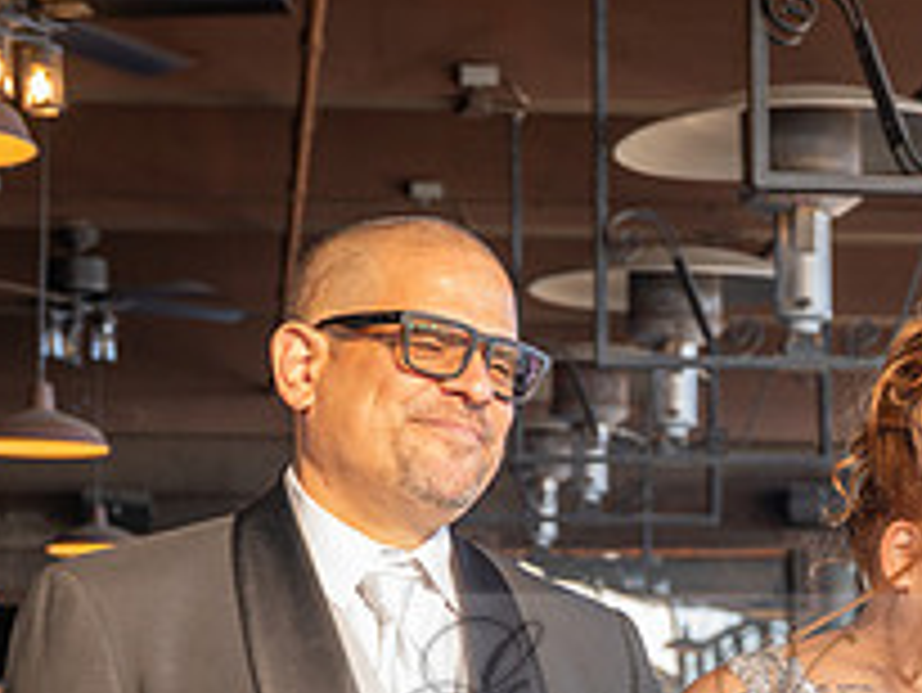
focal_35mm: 118
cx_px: 738
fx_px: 3145
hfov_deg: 16.6
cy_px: 577
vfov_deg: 12.5
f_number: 3.5
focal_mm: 38
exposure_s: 1/100
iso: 320
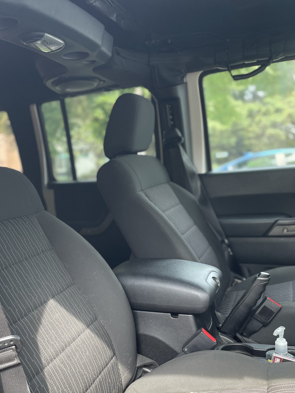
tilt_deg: -13.0
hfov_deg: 41.5
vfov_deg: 53.2
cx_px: 111
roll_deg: +2.0
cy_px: 251
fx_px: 386
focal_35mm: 34
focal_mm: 4.2
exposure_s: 1/121
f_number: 1.6
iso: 50
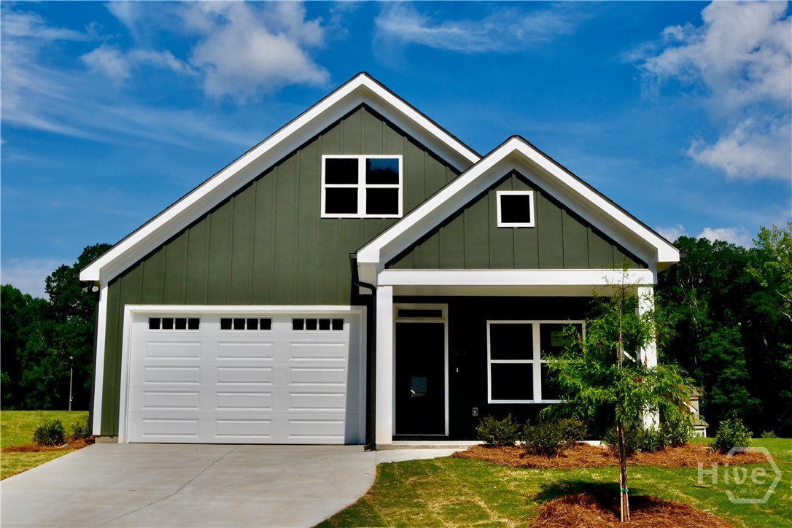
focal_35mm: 36
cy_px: 264
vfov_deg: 36.9
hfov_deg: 53.1
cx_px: 396
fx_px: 792
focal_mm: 24
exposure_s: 1/400
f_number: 10
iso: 100
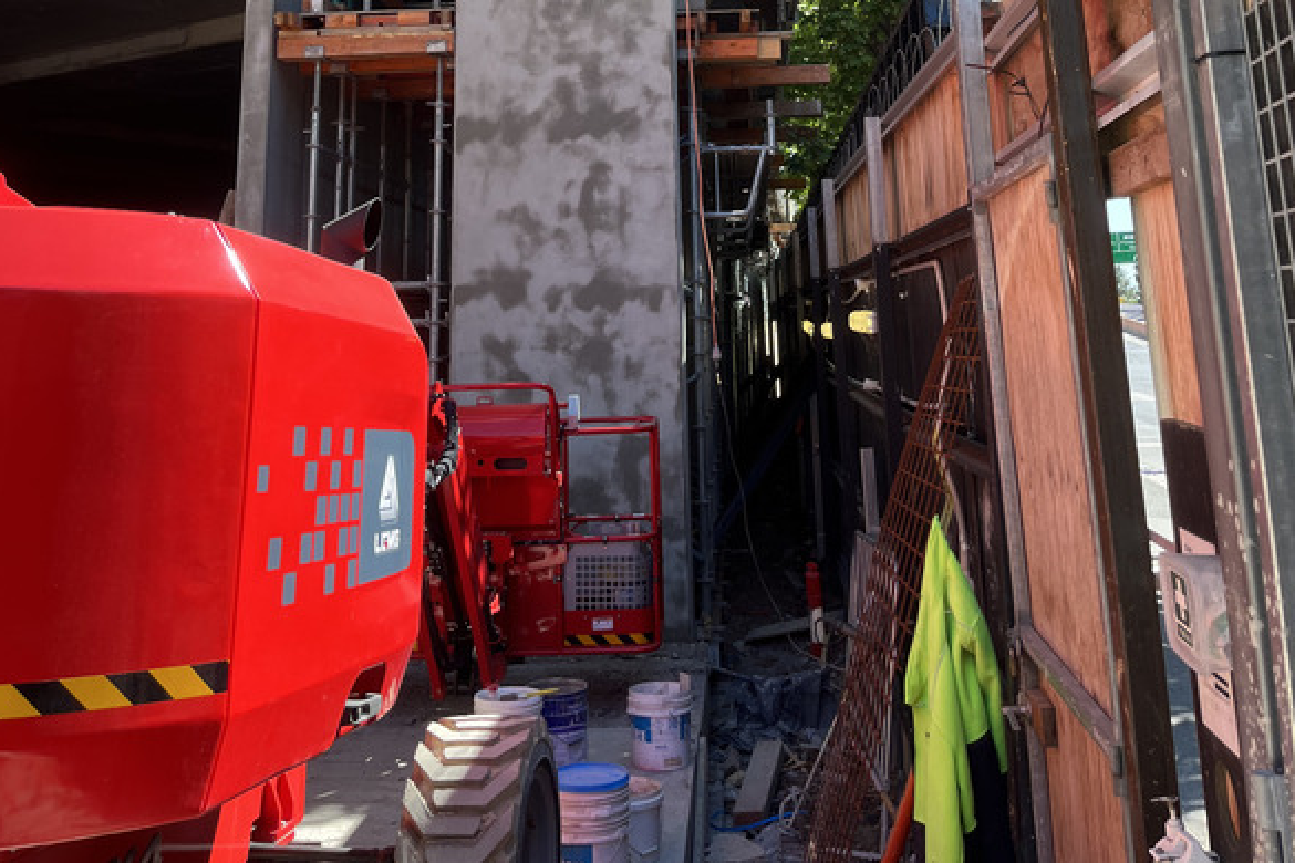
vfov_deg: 32.7
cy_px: -18
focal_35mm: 37
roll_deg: +1.4
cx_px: 651
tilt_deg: +14.9
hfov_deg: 51.9
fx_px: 1331
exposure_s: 1/563
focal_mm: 5.1
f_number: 1.6
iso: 50
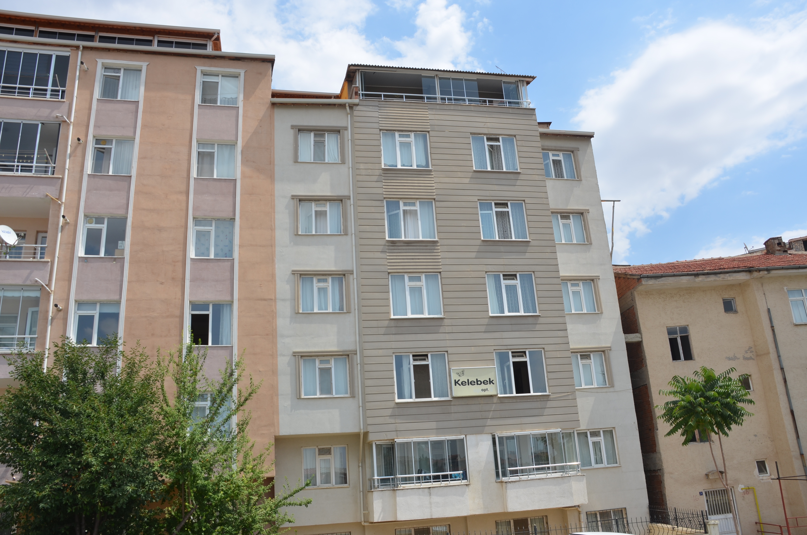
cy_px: 268
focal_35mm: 30
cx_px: 404
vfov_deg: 43.4
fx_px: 671
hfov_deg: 62.0
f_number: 8
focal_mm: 20
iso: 100
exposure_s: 1/250
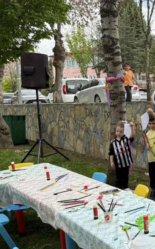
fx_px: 324
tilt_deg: -6.4
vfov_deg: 41.8
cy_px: 137
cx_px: 233
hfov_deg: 22.1
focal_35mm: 48
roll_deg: +0.0
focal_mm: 6.76
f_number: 1.78
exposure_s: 1/1361
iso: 80
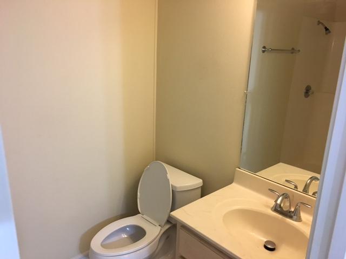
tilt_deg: -15.7
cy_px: 130
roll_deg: -0.9
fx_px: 290
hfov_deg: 61.7
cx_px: 173
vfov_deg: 48.2
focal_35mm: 29
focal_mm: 4.15
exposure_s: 1/24
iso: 200
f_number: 2.2
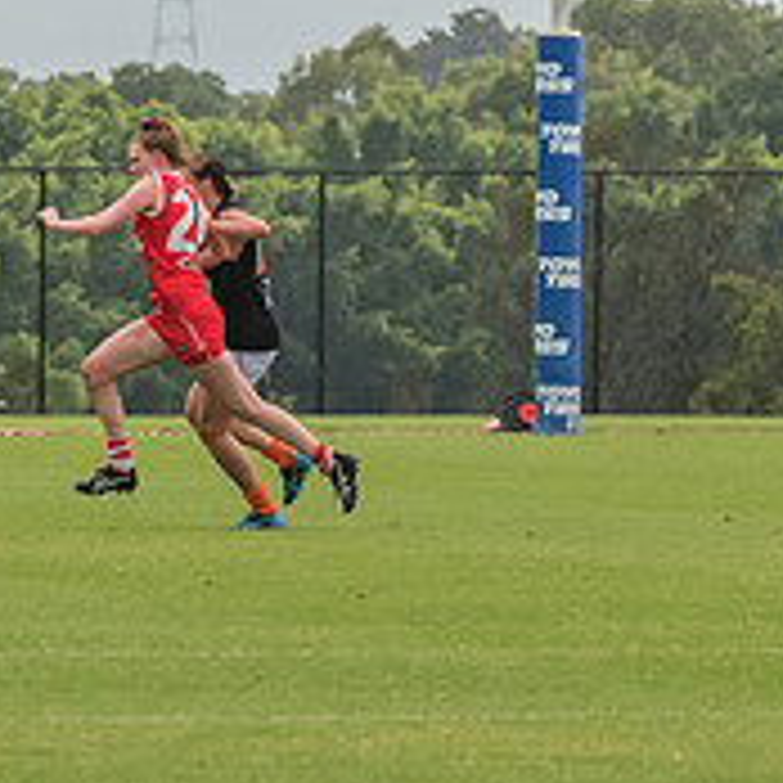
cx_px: 165
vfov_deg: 2.0
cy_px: 157
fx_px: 22111
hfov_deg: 2.0
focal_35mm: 864
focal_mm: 180
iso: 800
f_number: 8
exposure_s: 1/1250
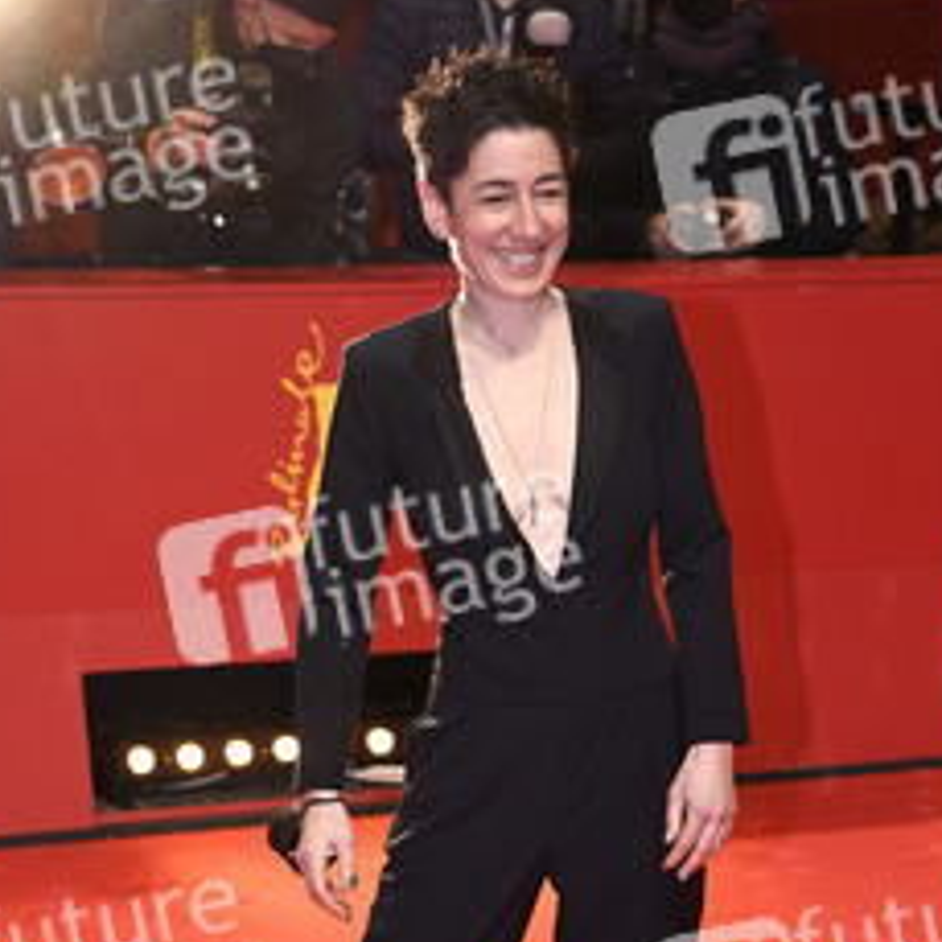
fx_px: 3202
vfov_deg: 16.6
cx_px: 490
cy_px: 773
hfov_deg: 16.7
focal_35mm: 104
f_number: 3.5
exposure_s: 1/320
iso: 800
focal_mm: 70
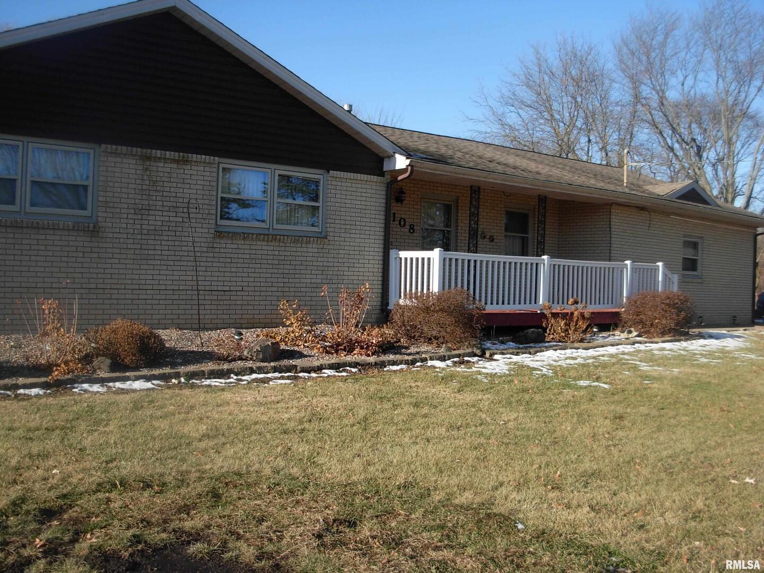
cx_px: 382
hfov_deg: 49.0
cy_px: 286
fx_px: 839
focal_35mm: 38
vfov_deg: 37.7
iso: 79
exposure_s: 1/813
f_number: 2.9
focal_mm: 6.3
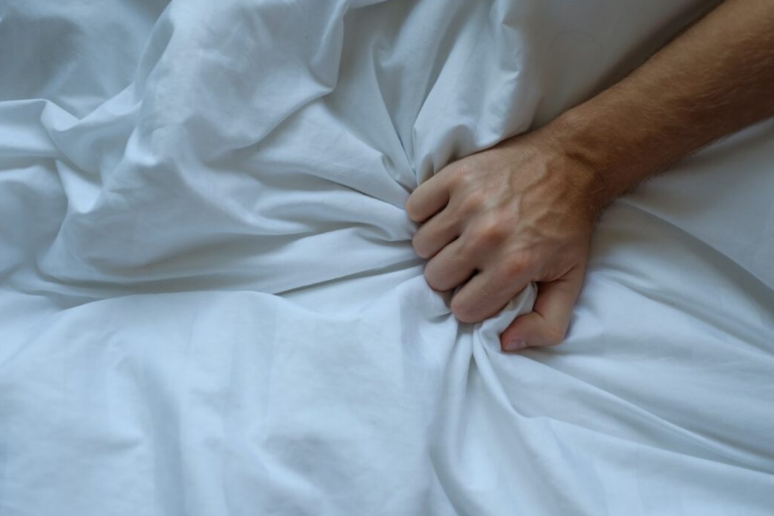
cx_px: 391
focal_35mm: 36
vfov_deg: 36.9
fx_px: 774
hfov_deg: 53.1
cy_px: 251
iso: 200
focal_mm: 23
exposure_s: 1/450
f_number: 2.8
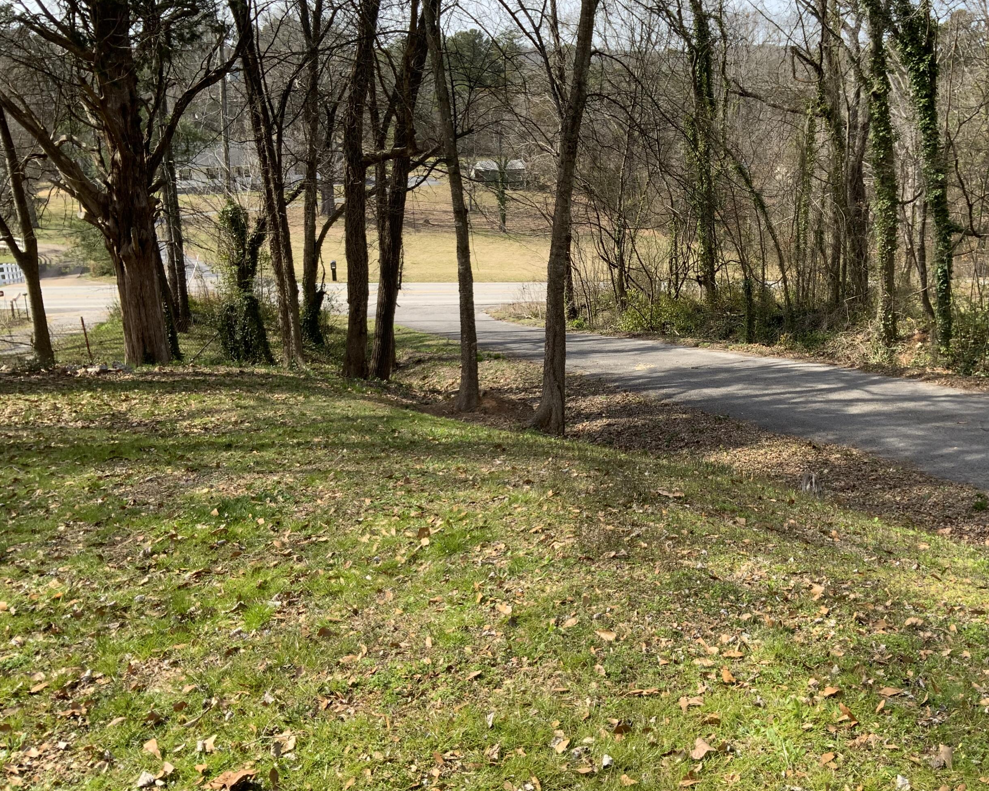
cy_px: 339
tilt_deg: -14.2
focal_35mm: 35
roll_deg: +0.3
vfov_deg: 42.1
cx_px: 604
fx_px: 1025
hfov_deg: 51.1
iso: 16
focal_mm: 3
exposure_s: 1/514
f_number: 1.8
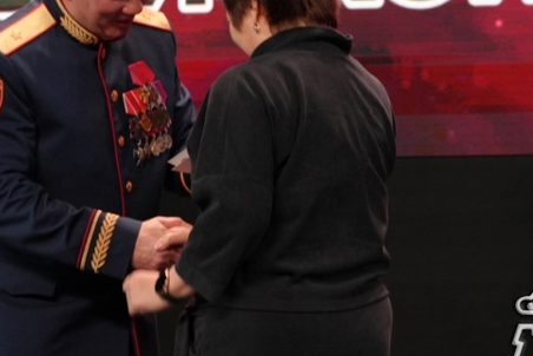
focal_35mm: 261
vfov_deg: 5.3
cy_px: 125
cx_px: 177
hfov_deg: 7.9
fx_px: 3864
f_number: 6.3
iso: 1600
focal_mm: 105
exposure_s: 1/160
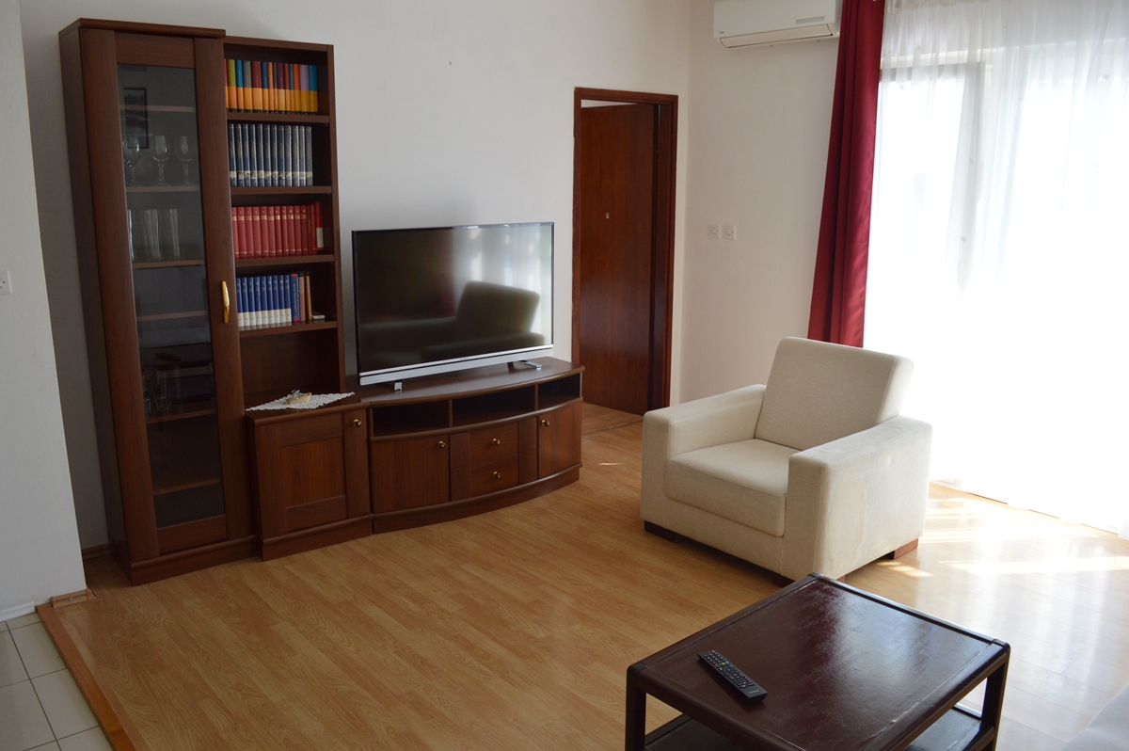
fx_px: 846
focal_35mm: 27
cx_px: 564
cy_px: 376
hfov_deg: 67.4
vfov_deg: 47.9
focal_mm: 18
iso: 400
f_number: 5.6
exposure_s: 1/125
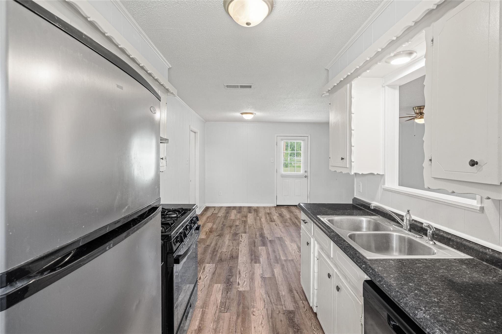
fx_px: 223
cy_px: 167
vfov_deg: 73.7
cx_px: 251
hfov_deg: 96.8
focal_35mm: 16
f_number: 8
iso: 800
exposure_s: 1/50
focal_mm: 16
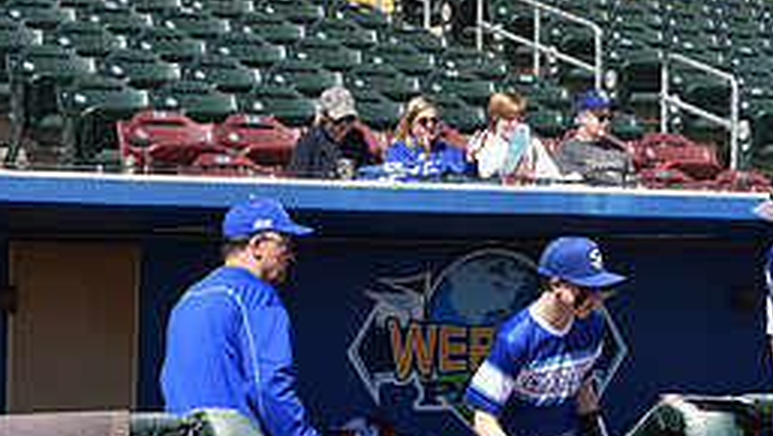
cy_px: 410
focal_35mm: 130
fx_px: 2667
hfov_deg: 16.3
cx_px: 689
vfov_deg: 9.3
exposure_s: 1/320
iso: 200
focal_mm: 55
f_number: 9
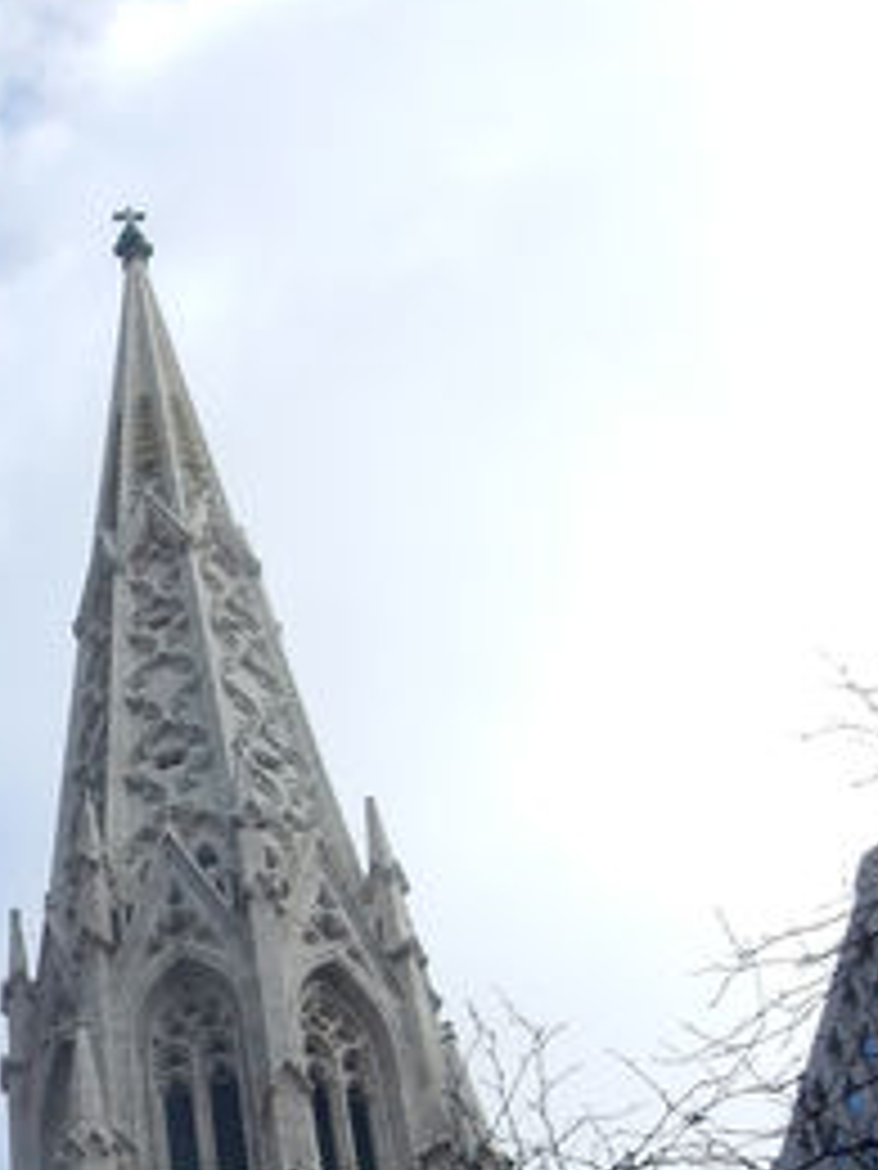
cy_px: 1634
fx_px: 3517
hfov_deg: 13.4
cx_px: -453
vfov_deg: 17.4
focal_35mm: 104
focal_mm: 5.4
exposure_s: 1/800
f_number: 4
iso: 125
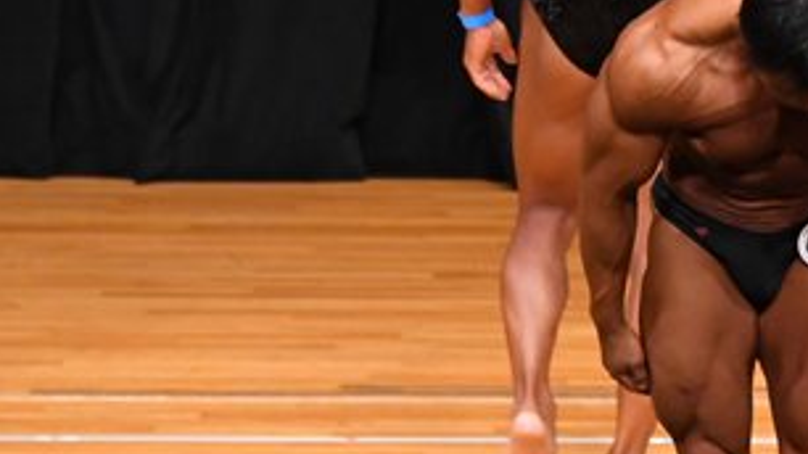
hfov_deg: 3.4
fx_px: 13645
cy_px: 169
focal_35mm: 637
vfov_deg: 1.9
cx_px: 833
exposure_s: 1/400
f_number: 5.6
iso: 4000
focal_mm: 160
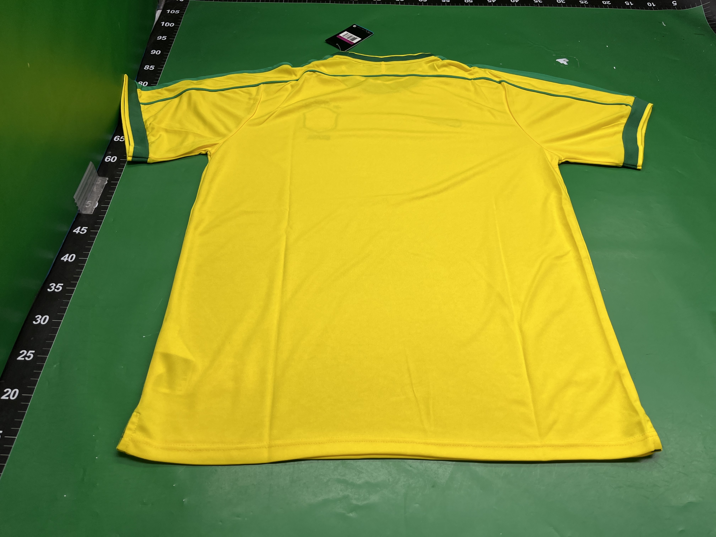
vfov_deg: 53.1
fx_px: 538
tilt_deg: -53.9
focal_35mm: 26
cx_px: 358
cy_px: 268
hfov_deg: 67.3
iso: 40
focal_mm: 5.1
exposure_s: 1/188
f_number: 1.6
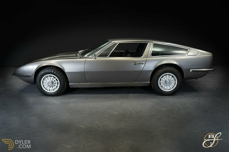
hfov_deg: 60.3
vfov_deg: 42.3
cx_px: 114
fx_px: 197
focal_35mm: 31
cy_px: 76
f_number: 11
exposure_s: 1/1.25
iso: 250
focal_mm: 31
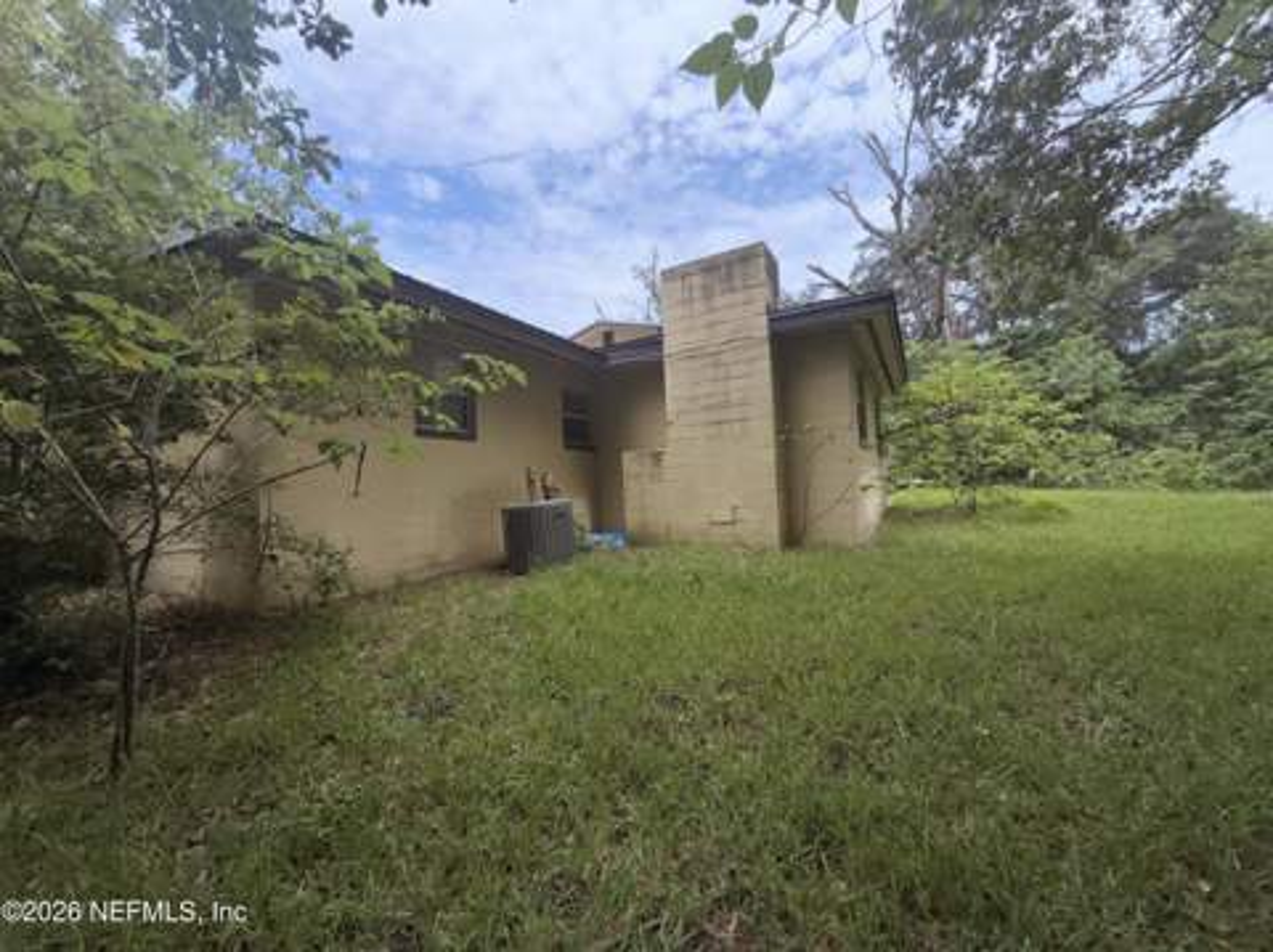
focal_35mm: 14
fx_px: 514
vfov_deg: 85.6
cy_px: 476
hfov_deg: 102.1
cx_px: 636
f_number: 2.2
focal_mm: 2.22
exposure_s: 1/1339
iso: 16
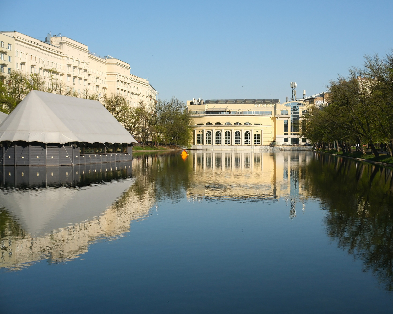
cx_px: 236
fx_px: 547
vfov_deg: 32.1
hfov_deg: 39.4
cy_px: 158
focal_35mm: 47
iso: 640
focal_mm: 27
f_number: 8
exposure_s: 1/1600
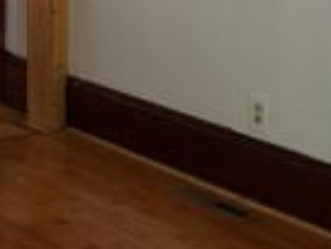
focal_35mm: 124
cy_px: -181
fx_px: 1186
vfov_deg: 11.2
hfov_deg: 14.9
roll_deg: -0.3
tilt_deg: -2.5
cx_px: -153
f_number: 2.2
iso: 125
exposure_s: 1/30
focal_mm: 4.15
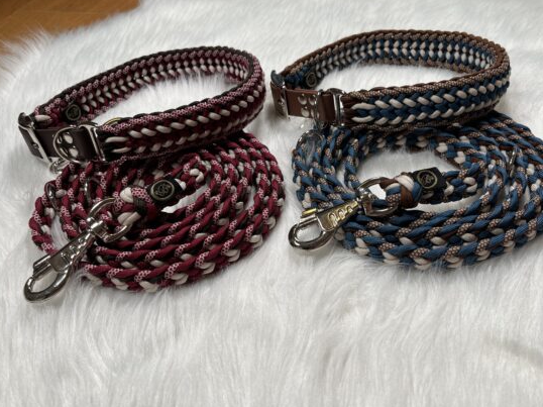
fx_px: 455
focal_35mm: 29
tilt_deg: -43.7
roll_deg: +3.5
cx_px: 282
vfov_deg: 48.2
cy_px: 202
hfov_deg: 61.7
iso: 40
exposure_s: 1/143
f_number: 1.6
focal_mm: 5.1
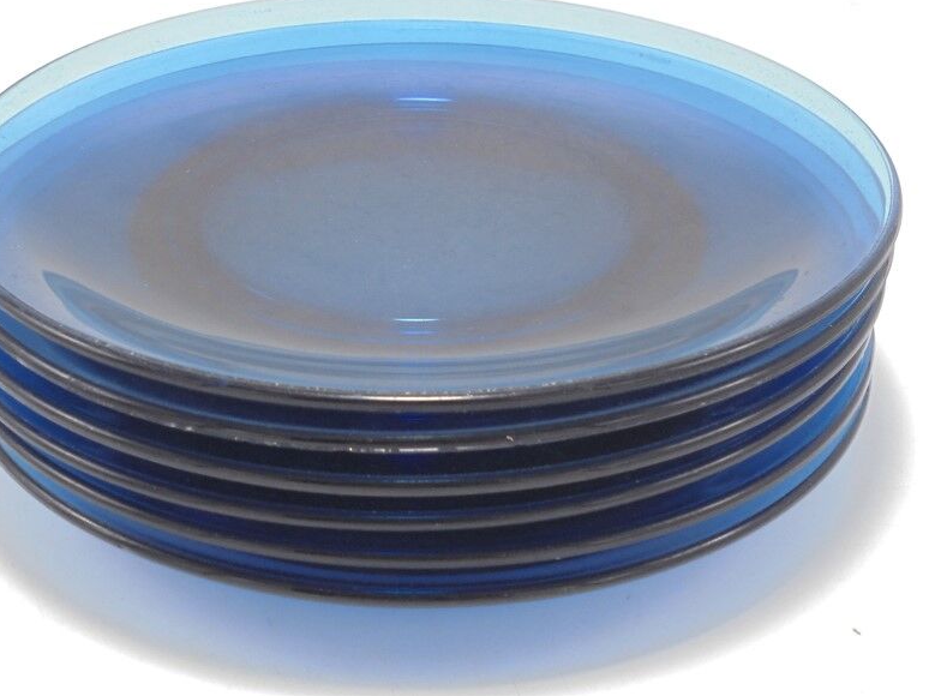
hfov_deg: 33.7
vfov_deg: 25.6
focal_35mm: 57
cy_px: 292
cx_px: 402
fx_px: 1529
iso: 160
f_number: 4.8
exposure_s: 1/30
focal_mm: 8.9
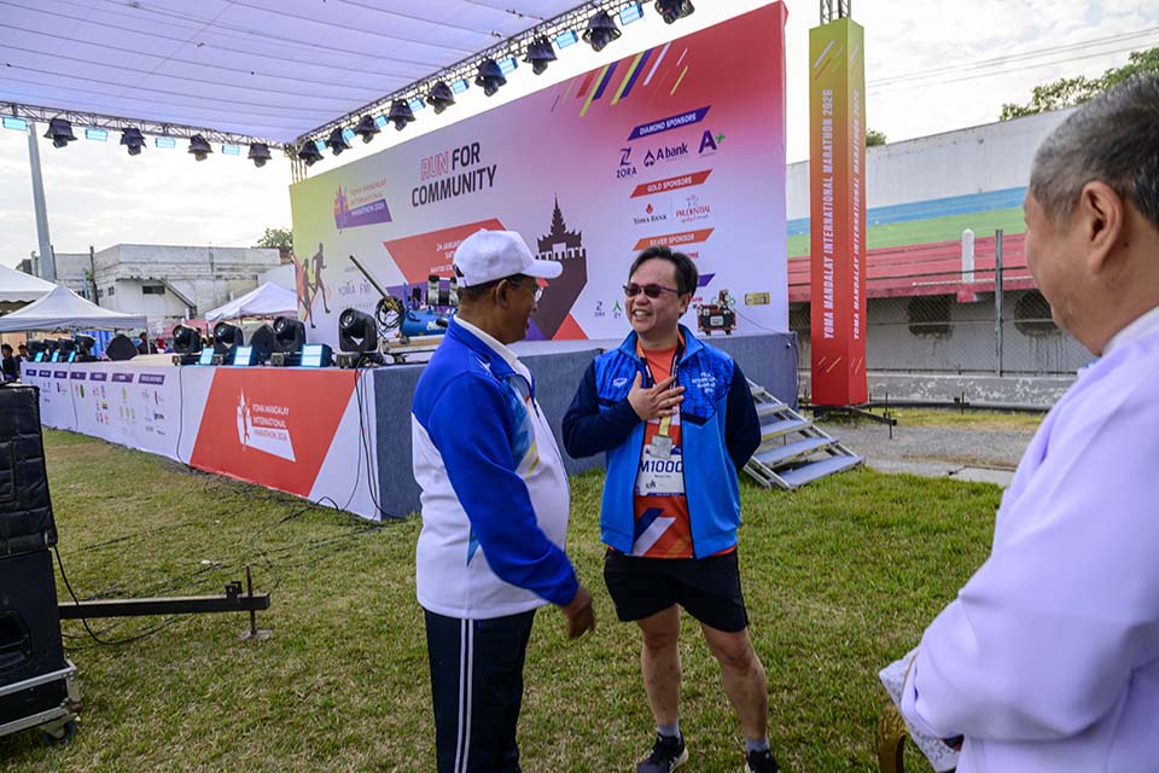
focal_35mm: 24
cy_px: 386
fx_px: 789
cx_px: 580
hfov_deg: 72.6
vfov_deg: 52.2
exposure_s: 1/60
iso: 200
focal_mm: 24.5
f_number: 8
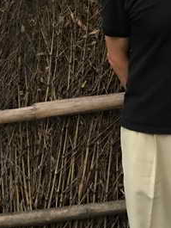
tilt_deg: -7.6
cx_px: 196
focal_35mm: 82
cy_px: -2
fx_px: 540
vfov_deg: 22.8
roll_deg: +2.7
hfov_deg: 17.3
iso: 80
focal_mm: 4.15
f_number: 2.2
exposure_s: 1/15
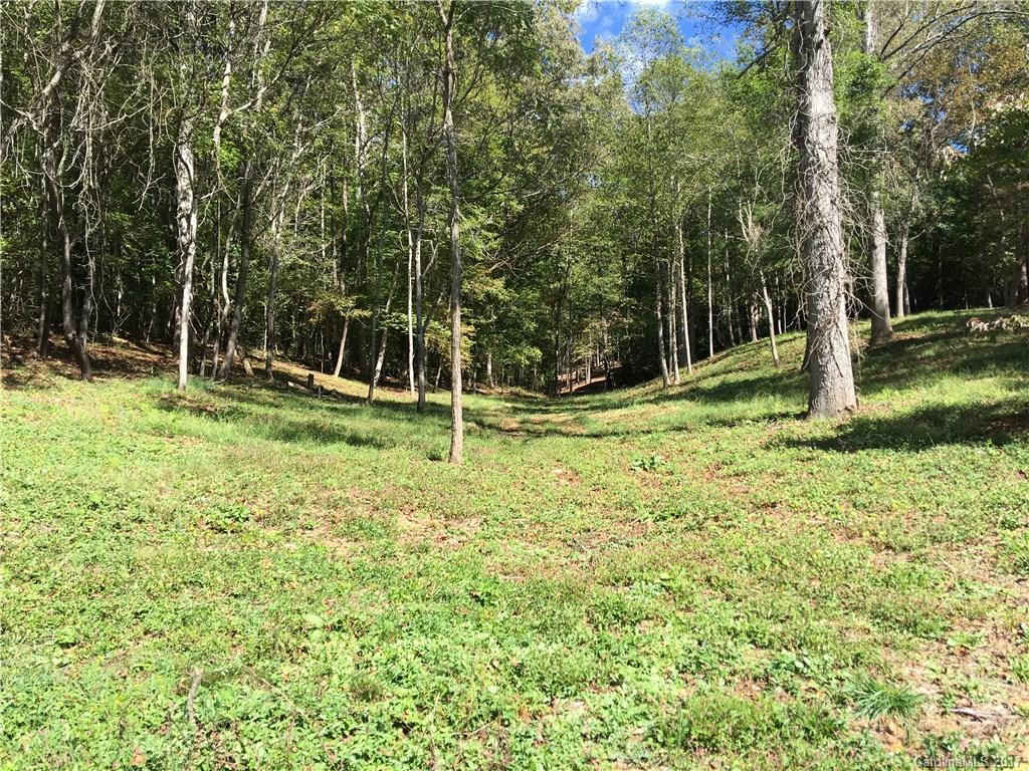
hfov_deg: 61.7
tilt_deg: +9.2
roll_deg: +1.5
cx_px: 514
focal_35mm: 29
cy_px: 386
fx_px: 862
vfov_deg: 48.2
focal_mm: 4.15
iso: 25
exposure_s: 1/553
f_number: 2.2
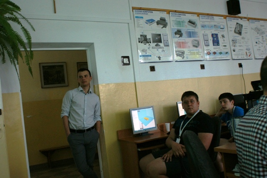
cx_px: 134
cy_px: 89
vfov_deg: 34.3
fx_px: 290
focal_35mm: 39
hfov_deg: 49.5
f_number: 5.6
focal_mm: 26
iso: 400
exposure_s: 1/60
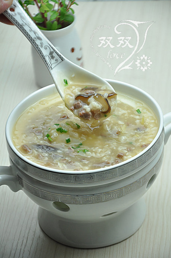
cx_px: 86
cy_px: 129
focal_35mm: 158
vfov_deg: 13.1
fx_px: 1125
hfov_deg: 8.7
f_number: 5.6
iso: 400
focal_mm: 105
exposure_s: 1/125
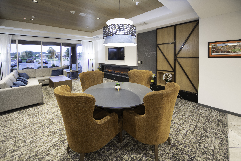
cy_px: 80
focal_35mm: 13
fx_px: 87
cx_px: 120
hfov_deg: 108.3
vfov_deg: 85.4
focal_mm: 13
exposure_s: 1/1.25
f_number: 4.8
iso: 100
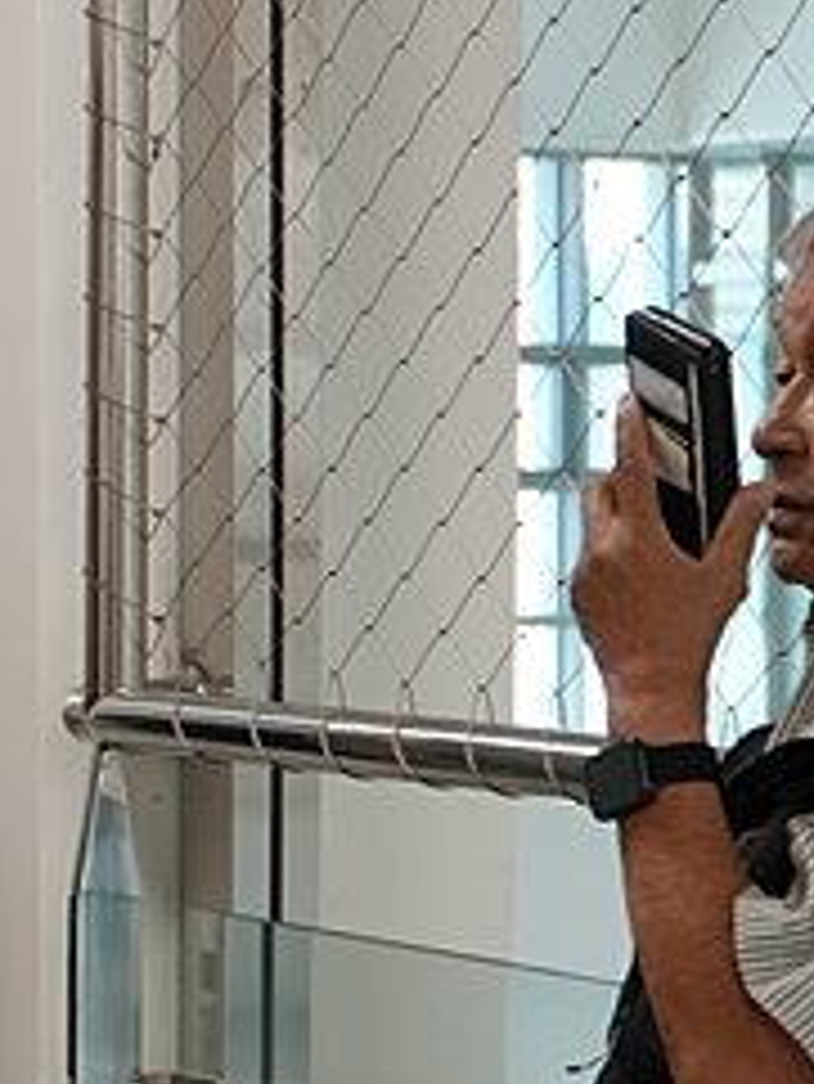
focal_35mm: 172
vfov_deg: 11.5
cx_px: -931
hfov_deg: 8.1
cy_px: 616
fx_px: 5388
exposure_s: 1/160
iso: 640
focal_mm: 32
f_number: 4
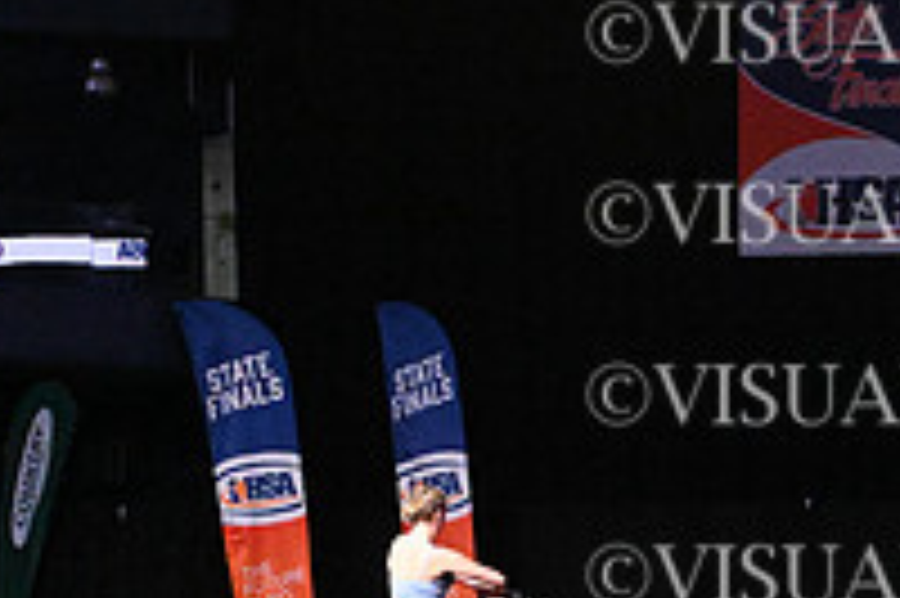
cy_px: 665
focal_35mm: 116
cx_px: 1238
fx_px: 2898
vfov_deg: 11.6
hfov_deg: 16.5
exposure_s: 1/500
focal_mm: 27
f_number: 4
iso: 10000
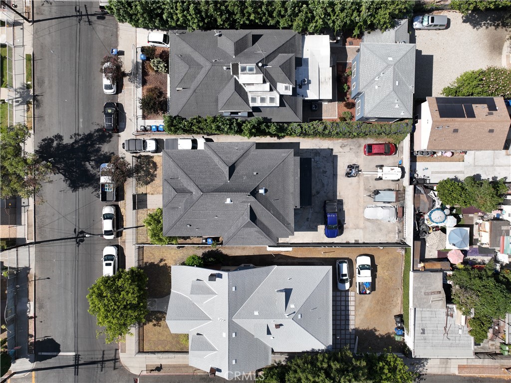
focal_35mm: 24
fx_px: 354
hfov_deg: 71.6
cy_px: 192
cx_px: 256
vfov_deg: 56.8
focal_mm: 12.29
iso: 120
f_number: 2.8
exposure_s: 1/60
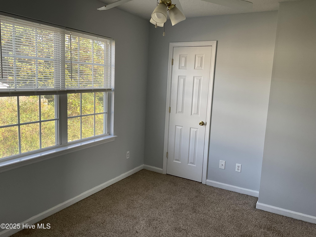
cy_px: 118
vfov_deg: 48.2
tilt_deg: -9.3
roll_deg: -2.0
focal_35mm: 29
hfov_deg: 61.7
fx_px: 265
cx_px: 158
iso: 40
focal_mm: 3
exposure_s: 1/120
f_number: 1.8
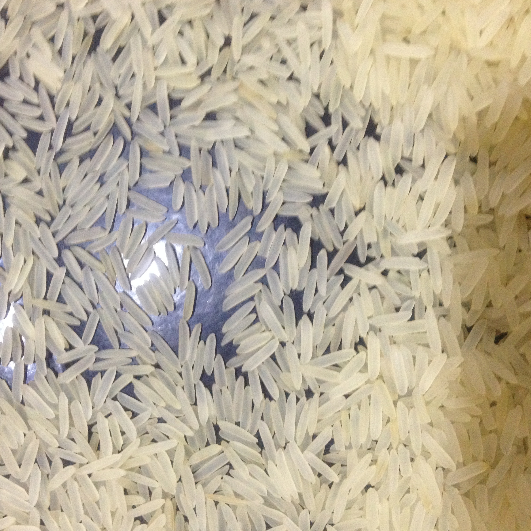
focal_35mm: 42
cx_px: 203
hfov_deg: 39.8
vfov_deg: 40.0
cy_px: 267
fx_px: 729
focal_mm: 4.28
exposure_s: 1/20
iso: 250
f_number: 2.4
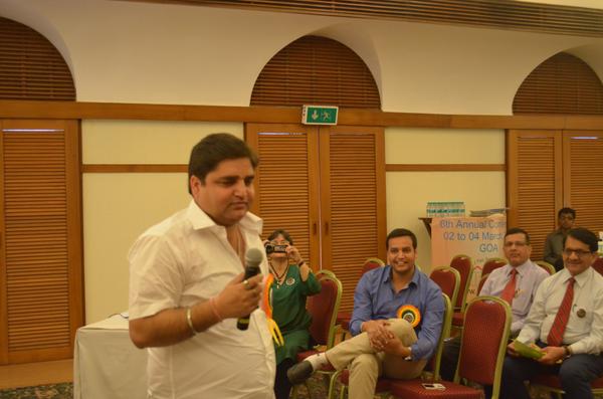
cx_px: 302
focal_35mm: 52
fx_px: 877
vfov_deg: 25.6
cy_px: 200
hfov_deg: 37.9
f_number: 5
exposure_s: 1/80
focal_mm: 35
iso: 2500
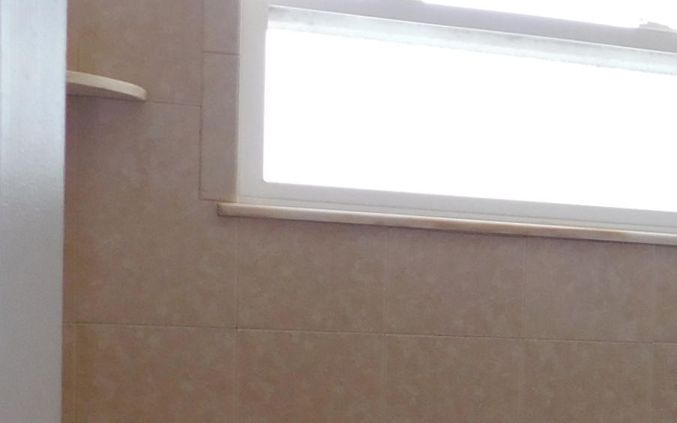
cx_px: 879
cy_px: 434
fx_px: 1494
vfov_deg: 15.8
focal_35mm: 81
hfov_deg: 22.8
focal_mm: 4
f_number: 3
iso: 125
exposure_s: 1/40
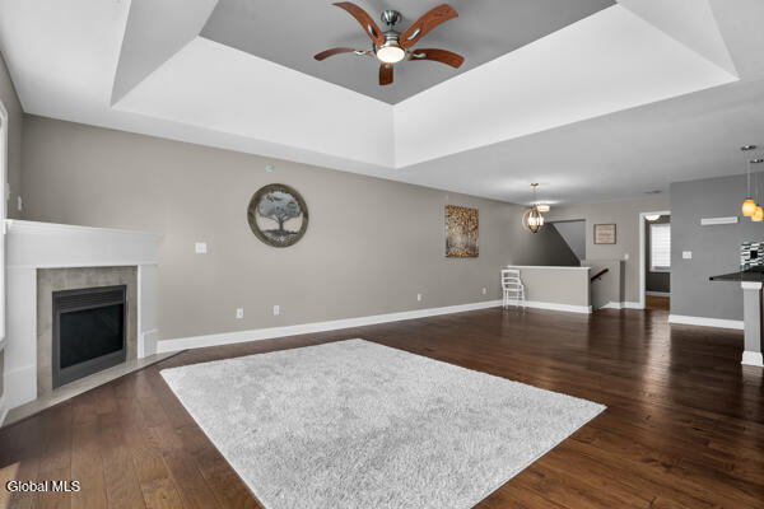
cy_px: 254
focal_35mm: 16
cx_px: 382
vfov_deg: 73.7
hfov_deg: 96.7
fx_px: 340
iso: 640
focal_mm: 16
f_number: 6.3
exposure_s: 1/160
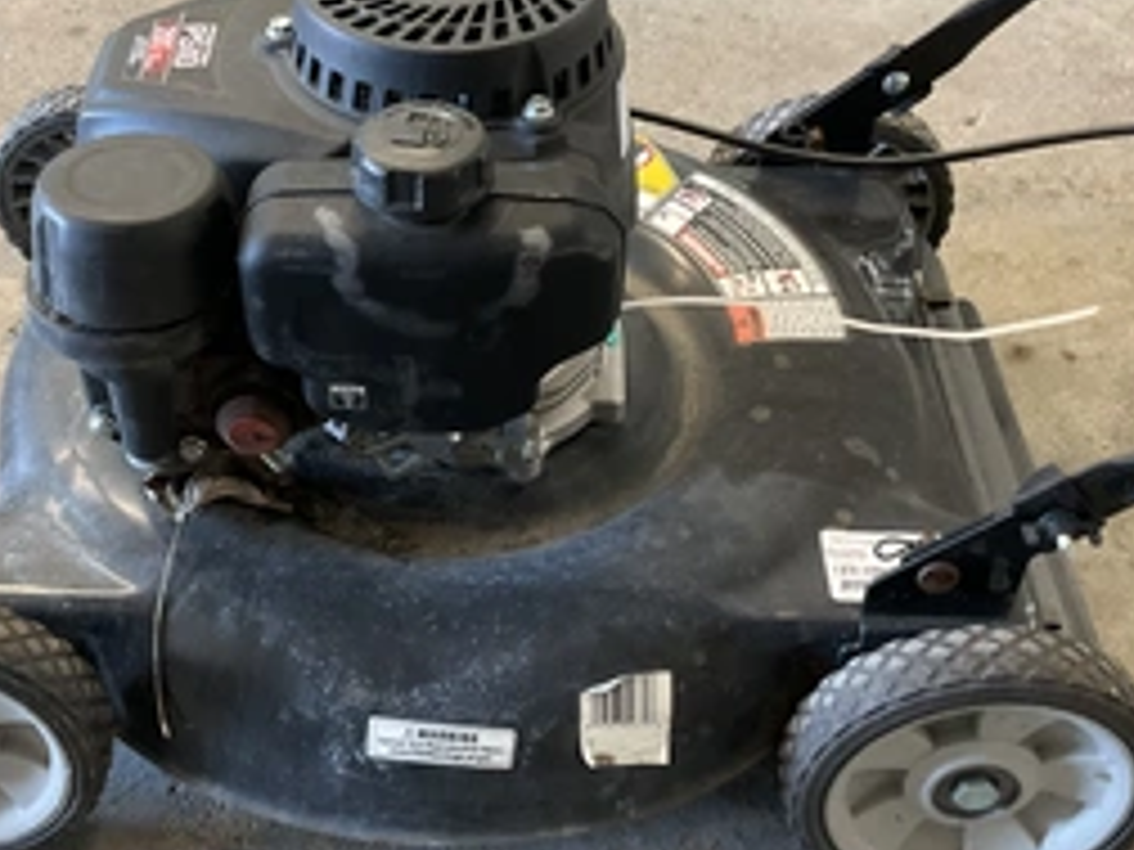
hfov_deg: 40.9
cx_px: 410
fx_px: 1507
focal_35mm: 46
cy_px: 432
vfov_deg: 31.5
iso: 200
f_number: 1.8
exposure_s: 1/40
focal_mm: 3
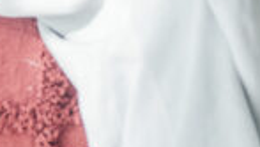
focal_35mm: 365
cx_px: 440
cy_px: -429
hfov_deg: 5.8
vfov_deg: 3.2
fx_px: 2519
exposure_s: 1/320
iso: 160
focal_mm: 50
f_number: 2.5
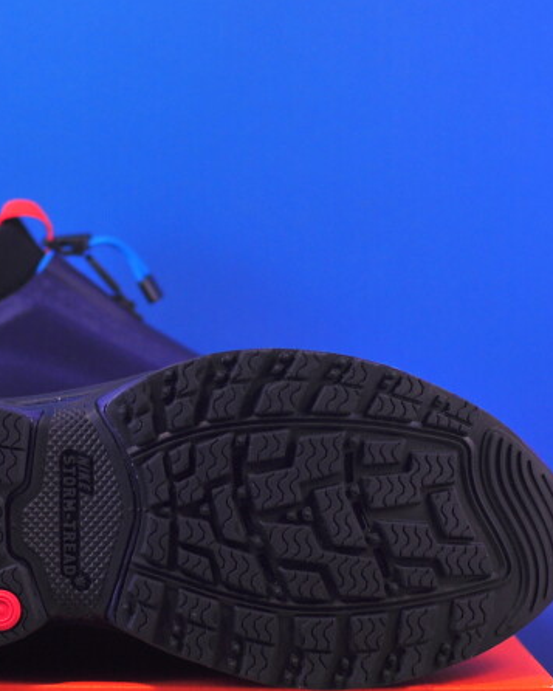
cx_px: 88
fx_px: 2577
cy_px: 348
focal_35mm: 126
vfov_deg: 15.3
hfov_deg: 12.2
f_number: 2.5
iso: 250
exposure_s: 1/320
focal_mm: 50
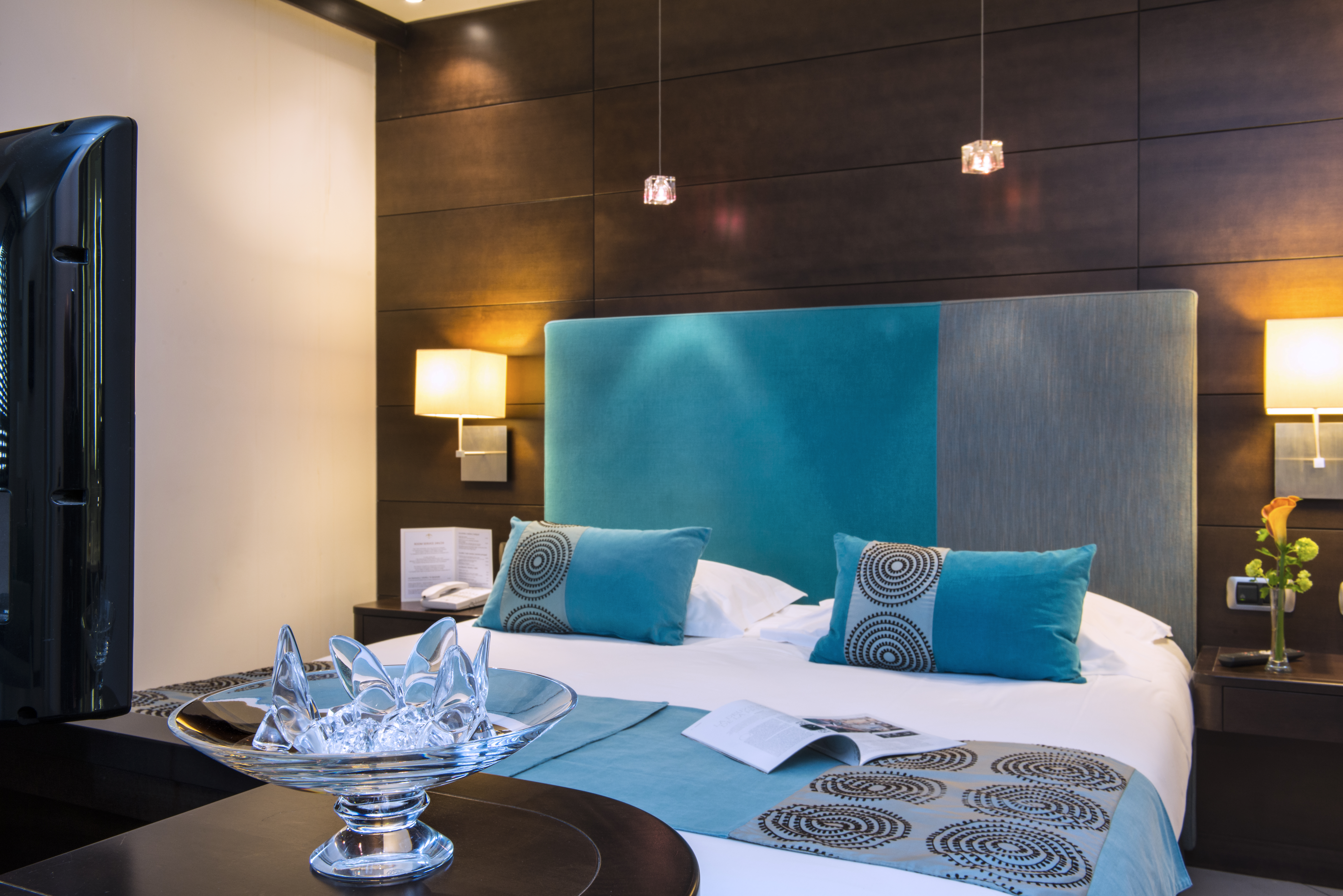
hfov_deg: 55.8
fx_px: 1269
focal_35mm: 34
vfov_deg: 38.9
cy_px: 448
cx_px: 672
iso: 250
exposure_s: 2
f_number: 20
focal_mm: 34
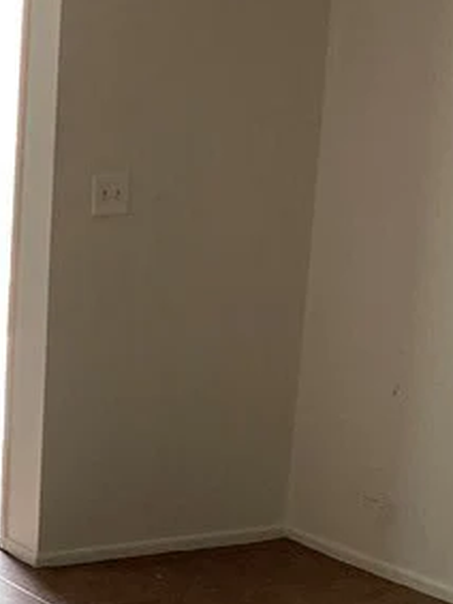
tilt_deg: -12.9
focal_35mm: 94
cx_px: -259
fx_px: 1641
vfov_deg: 20.7
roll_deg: +0.8
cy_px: 474
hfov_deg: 14.5
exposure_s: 1/120
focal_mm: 4.25
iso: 80
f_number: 1.8
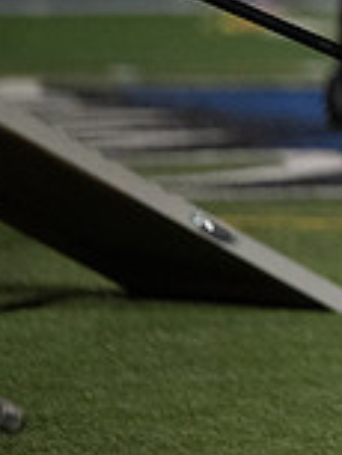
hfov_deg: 2.0
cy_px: 85
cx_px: 842
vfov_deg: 2.7
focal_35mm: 729
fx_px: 9590
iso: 5000
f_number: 2.8
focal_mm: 200
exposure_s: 1/1250
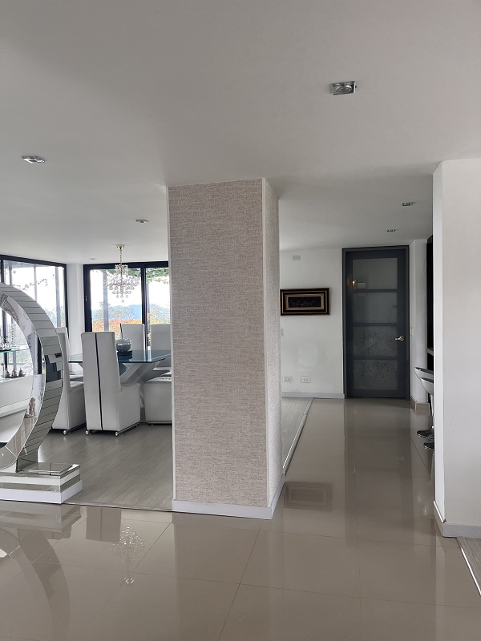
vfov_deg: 67.3
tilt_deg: -1.9
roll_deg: +2.0
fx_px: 482
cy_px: 320
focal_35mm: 26
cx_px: 240
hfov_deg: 53.1
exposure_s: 1/122
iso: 64
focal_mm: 5.1
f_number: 1.6
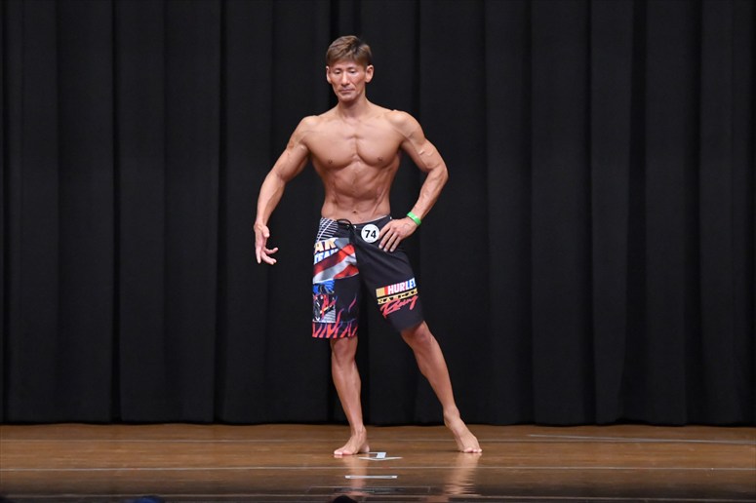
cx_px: 378
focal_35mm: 225
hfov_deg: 9.2
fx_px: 4723
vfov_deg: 6.1
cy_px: 252
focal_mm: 150
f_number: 5.6
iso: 8000
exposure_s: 1/400
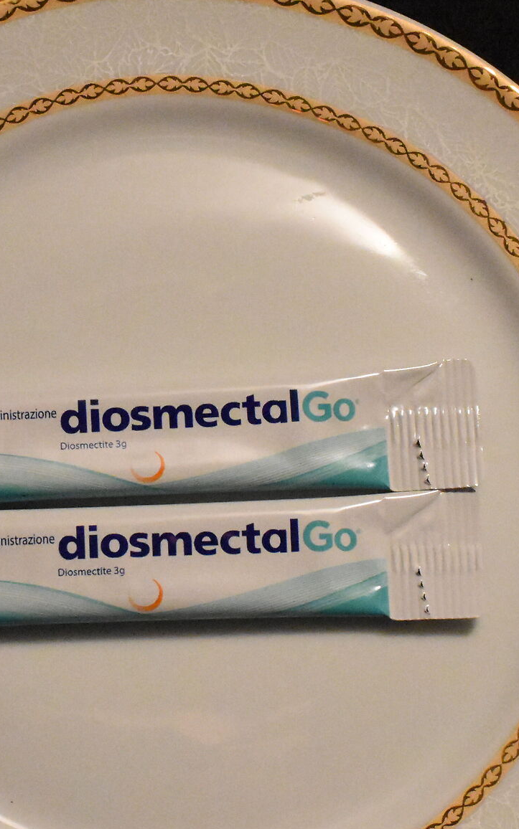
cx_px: 154
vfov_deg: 18.7
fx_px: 2512
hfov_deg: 11.8
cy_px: 492
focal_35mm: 111
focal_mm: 35
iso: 12800
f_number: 8
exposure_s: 1/250
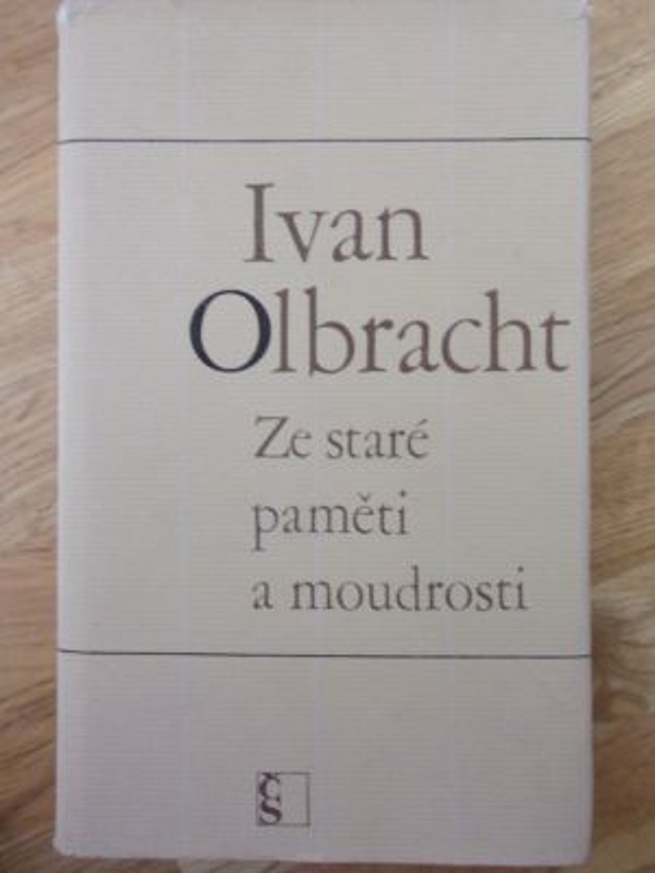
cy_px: 436
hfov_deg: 51.4
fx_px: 681
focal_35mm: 27
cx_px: 328
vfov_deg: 65.3
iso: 492
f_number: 3
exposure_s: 1/17
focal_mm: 4.9
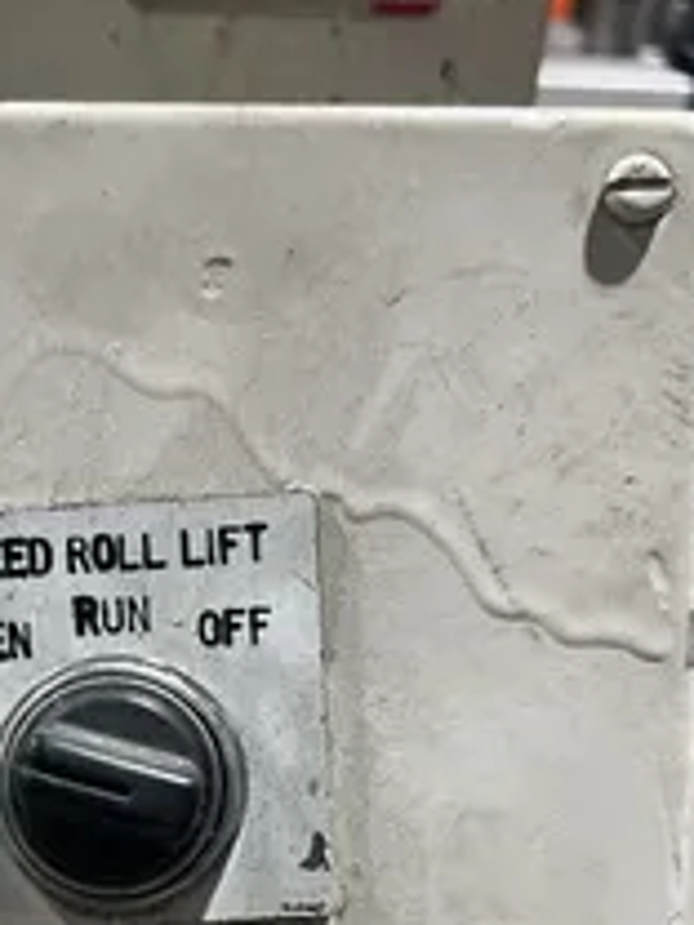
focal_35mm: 50
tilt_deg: -33.8
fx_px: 1337
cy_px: 805
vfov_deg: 36.2
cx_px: 93
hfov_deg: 28.2
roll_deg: -2.8
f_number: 1.5
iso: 100
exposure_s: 1/60
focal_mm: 5.7
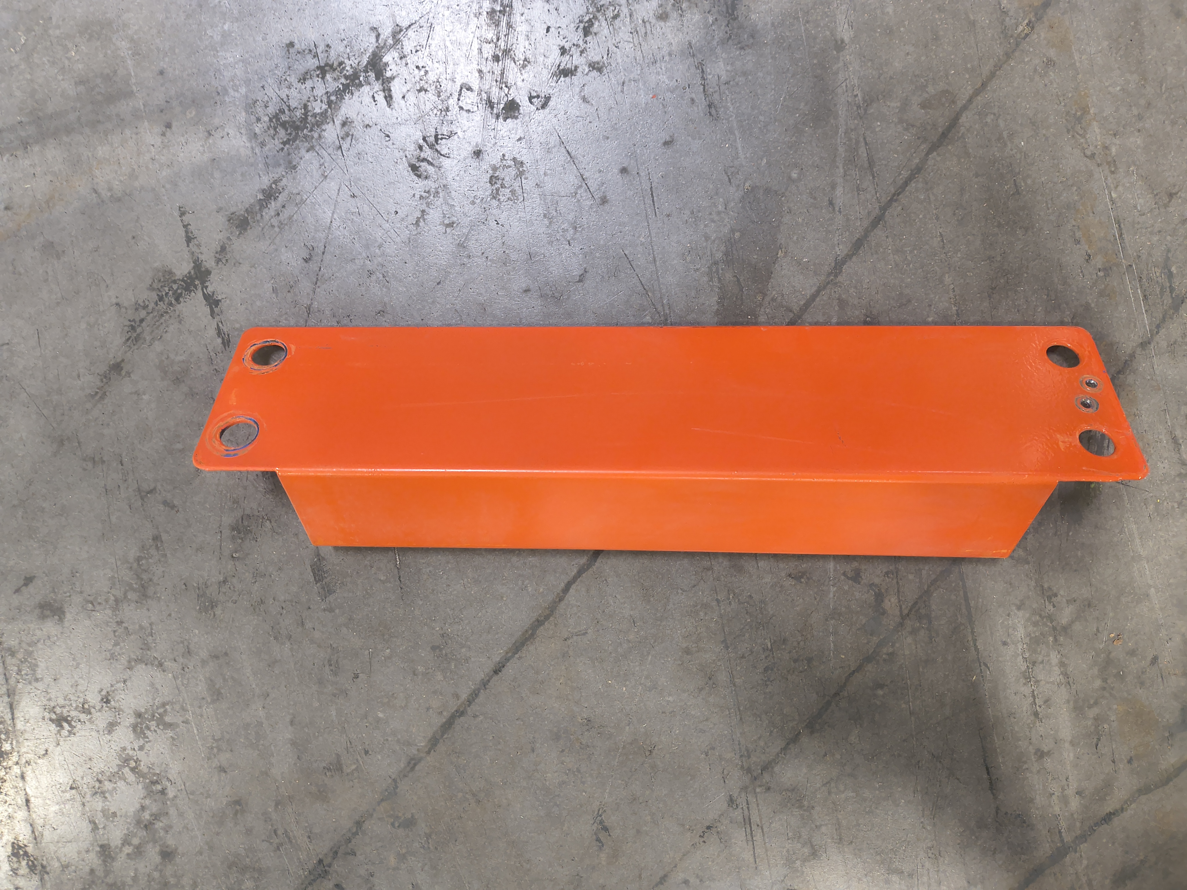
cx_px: 594
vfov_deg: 54.9
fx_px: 857
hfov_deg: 69.4
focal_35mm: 25
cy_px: 445
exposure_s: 1/60
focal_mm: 4.68
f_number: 1.7
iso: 1355
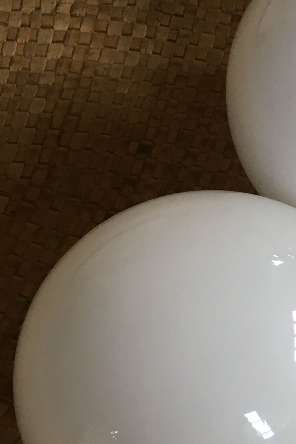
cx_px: 455
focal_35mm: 84
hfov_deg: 15.0
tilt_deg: -65.4
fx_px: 1036
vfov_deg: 23.9
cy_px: 333
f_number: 2.2
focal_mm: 4.15
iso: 64
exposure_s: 1/33
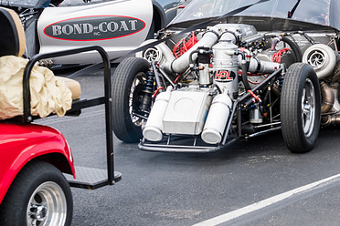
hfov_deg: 17.4
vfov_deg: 11.7
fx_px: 1105
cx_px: 257
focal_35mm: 117
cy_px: 53
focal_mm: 50
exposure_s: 1/200
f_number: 9
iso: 400
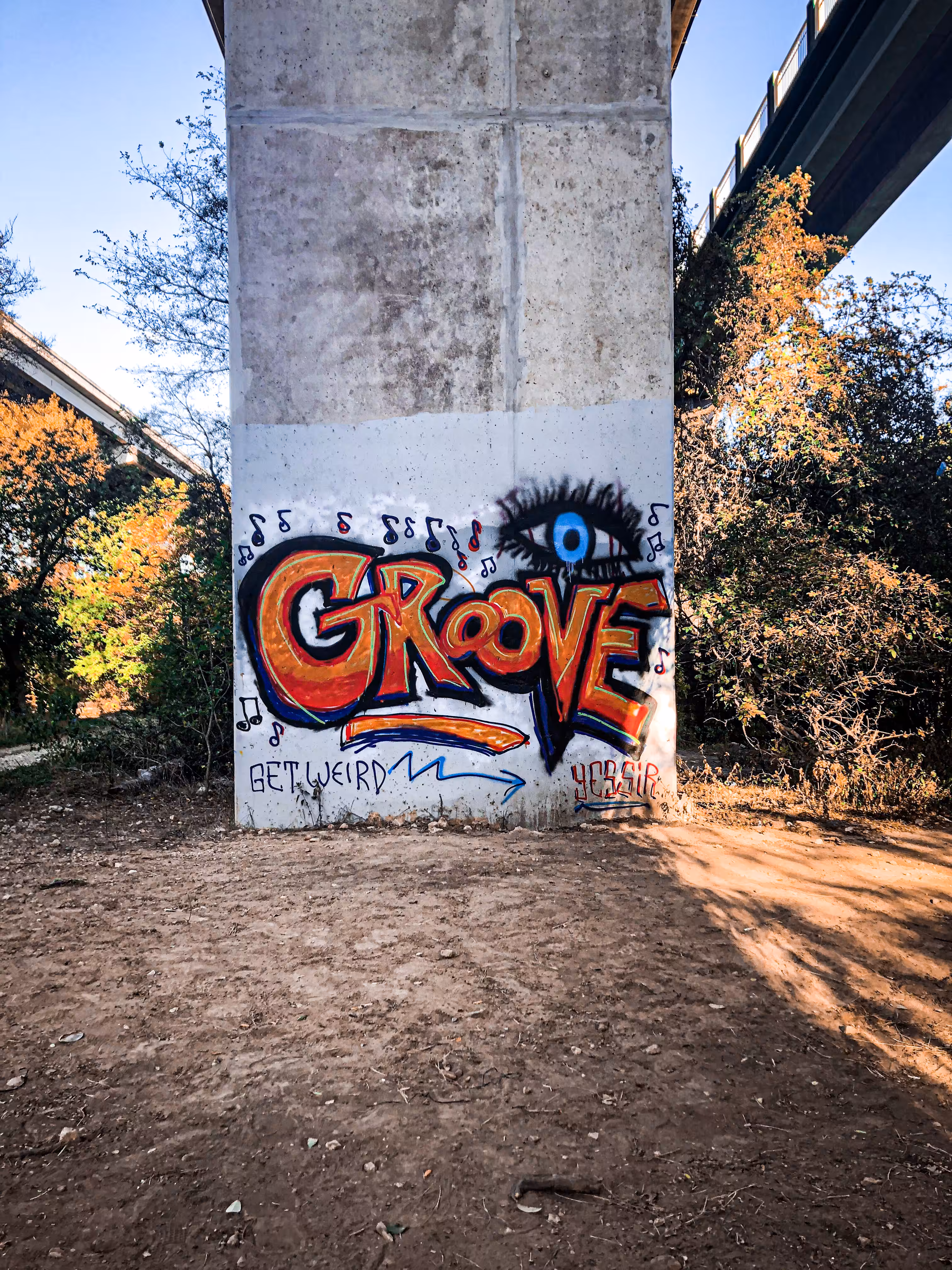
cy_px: 635
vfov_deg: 63.4
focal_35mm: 28
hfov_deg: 49.7
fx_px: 1027
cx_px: 476
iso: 25
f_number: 1.8
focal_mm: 3.99
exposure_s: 1/120
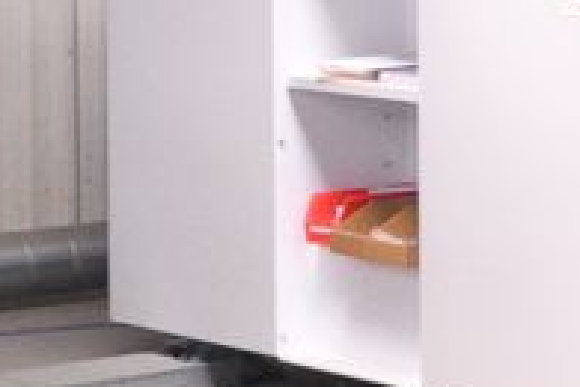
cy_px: -286
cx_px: 1960
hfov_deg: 7.5
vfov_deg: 6.0
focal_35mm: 226
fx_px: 3634
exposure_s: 1/30
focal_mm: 21
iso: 3200
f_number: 7.1
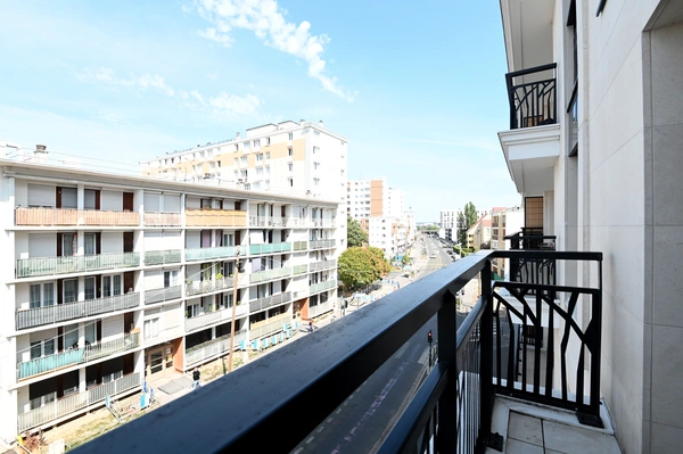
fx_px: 303
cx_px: 342
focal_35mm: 16
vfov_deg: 73.6
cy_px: 227
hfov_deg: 96.8
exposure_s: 1/200
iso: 400
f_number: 11
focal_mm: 16
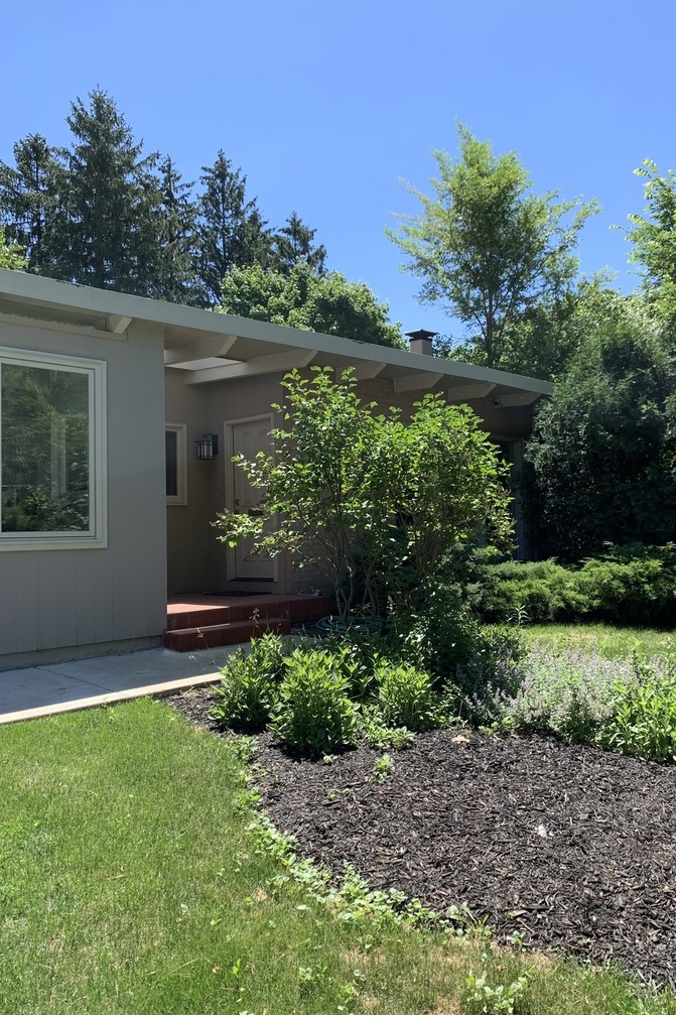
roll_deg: +2.4
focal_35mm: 29
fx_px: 817
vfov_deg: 63.6
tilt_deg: +2.9
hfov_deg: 44.8
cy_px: 489
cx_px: 393
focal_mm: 4.25
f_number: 1.8
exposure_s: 1/1088
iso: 25
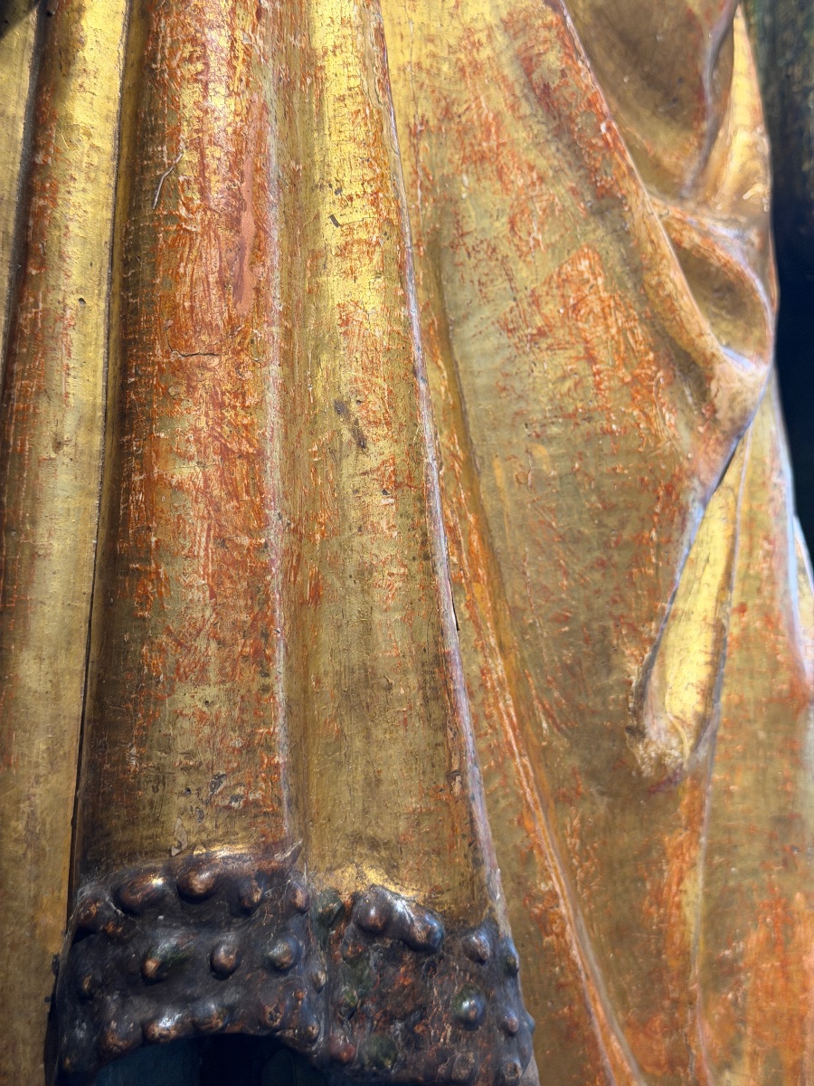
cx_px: 407
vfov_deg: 39.7
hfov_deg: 30.3
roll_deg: +0.1
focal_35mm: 48
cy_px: 543
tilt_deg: -5.2
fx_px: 1505
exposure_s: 1/60
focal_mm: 6.76
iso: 200
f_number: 1.78
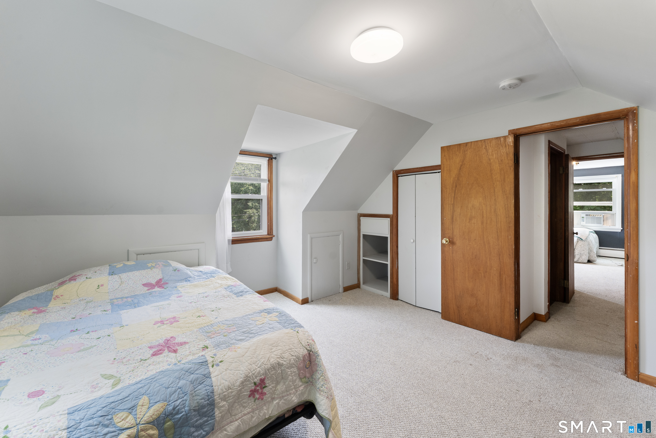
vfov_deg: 81.2
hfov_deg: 104.3
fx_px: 255
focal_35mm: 14
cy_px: 219
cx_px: 328
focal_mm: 14
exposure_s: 1/6
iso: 800
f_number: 8
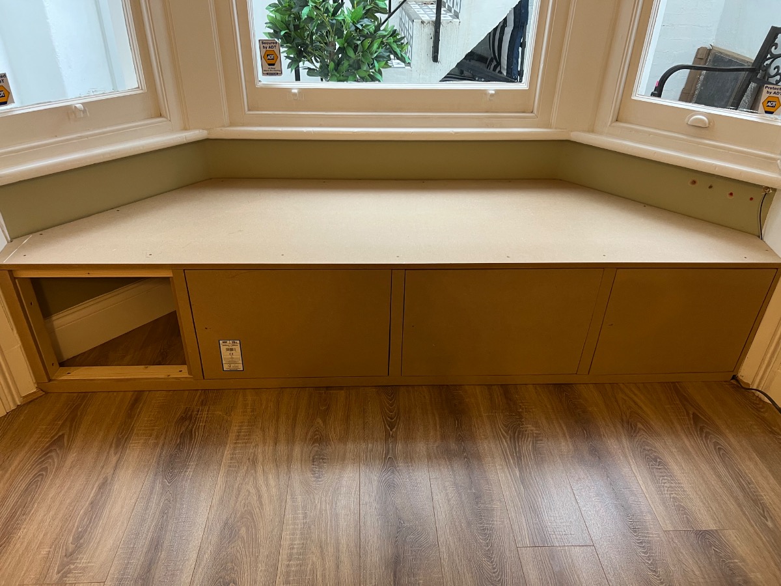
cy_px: 293
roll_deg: -0.6
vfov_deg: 53.1
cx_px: 390
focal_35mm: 26
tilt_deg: -31.4
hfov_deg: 67.3
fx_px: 587
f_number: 1.5
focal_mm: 5.7
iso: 125
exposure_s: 1/69
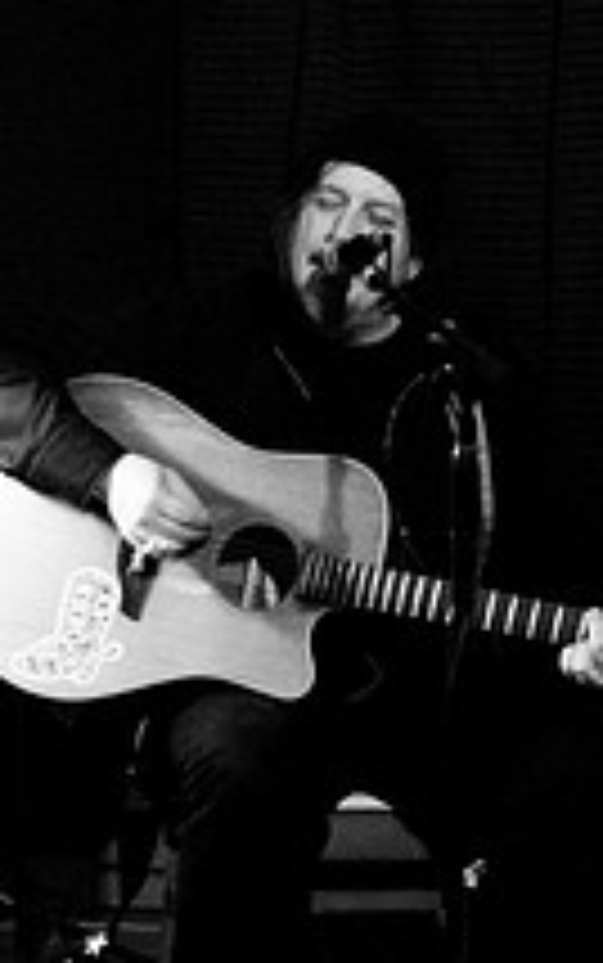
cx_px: 513
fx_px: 3256
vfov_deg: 16.8
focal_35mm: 124
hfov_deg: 10.5
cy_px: 583
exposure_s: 1/80
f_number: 1.8
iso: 1000
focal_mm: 30
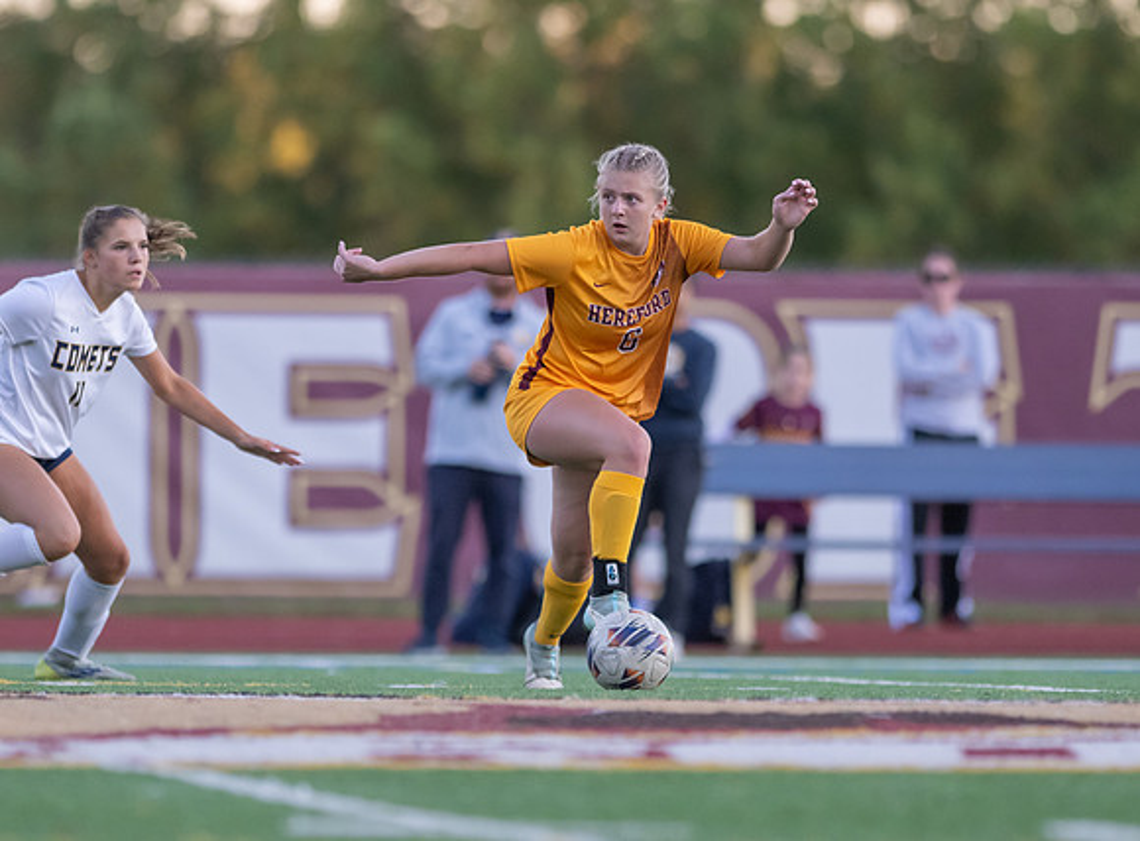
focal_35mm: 489
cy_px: 524
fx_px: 16025
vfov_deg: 3.0
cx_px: 589
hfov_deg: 4.1
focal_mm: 300
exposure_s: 1/1600
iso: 1800
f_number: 2.8
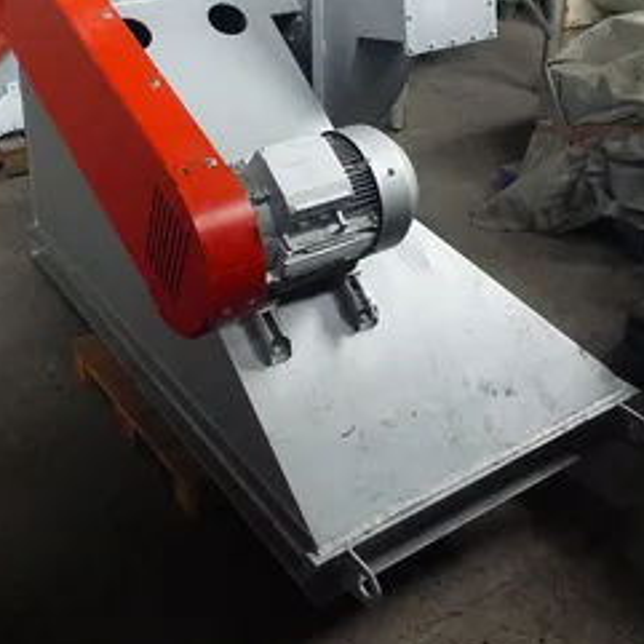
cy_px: 168
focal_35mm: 41
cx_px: 307
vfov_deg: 39.9
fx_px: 863
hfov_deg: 40.9
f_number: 3.3
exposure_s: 1/15
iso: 800
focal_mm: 4.9
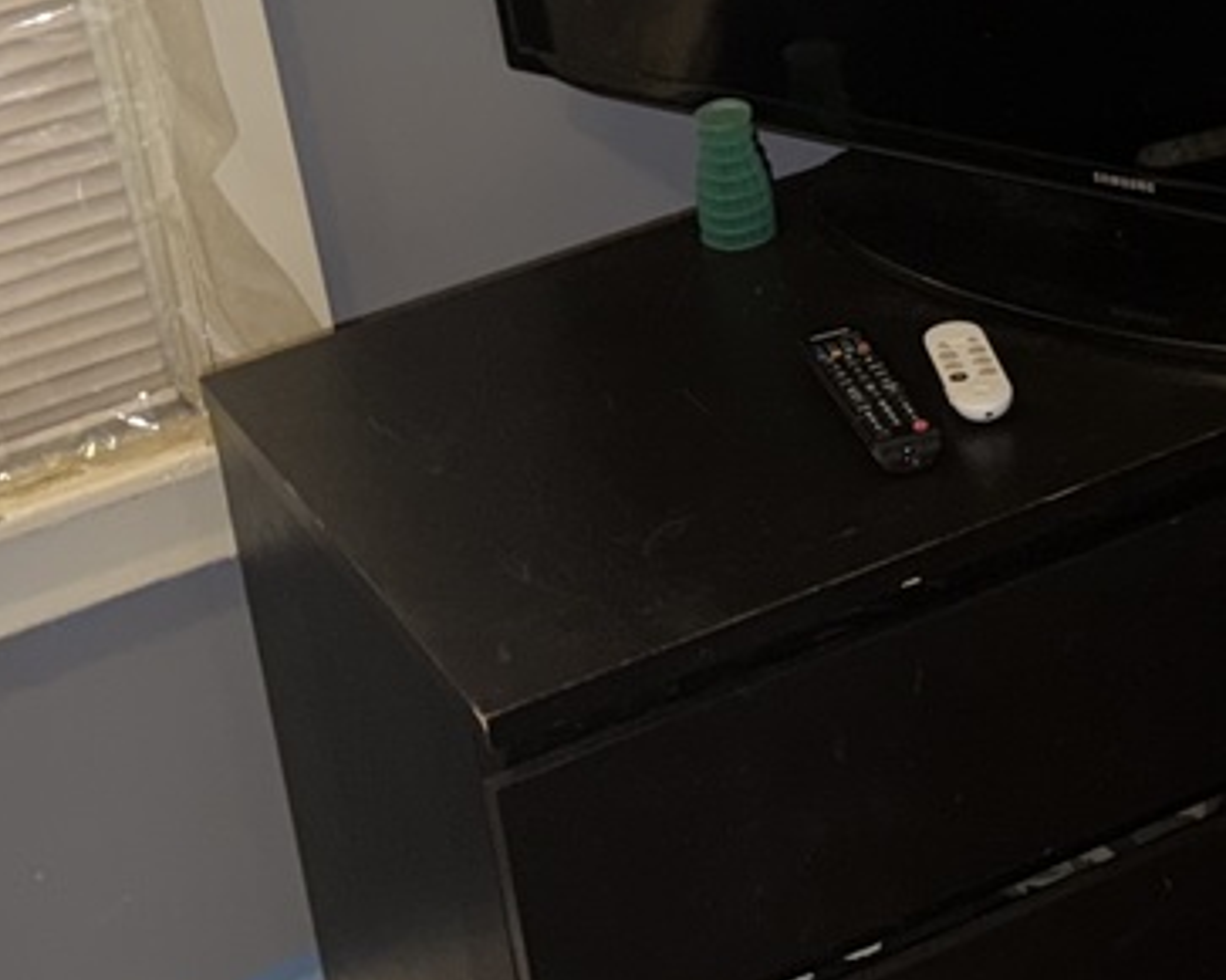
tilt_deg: -26.5
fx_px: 3373
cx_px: 932
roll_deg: +6.9
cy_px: 294
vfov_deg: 16.5
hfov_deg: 20.4
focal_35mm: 93
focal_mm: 6.76
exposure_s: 1/4
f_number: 1.78
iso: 200
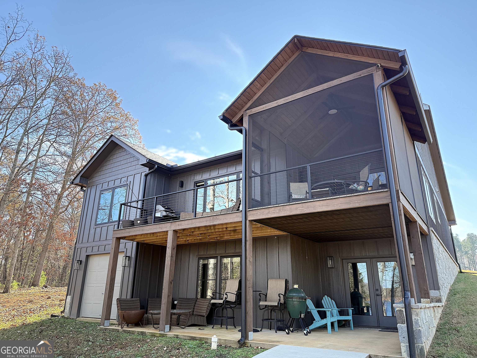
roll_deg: -0.5
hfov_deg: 71.6
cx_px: 238
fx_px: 331
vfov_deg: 56.8
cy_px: 179
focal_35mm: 24
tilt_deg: +19.5
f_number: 1.78
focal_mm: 6.76
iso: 100
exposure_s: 1/627
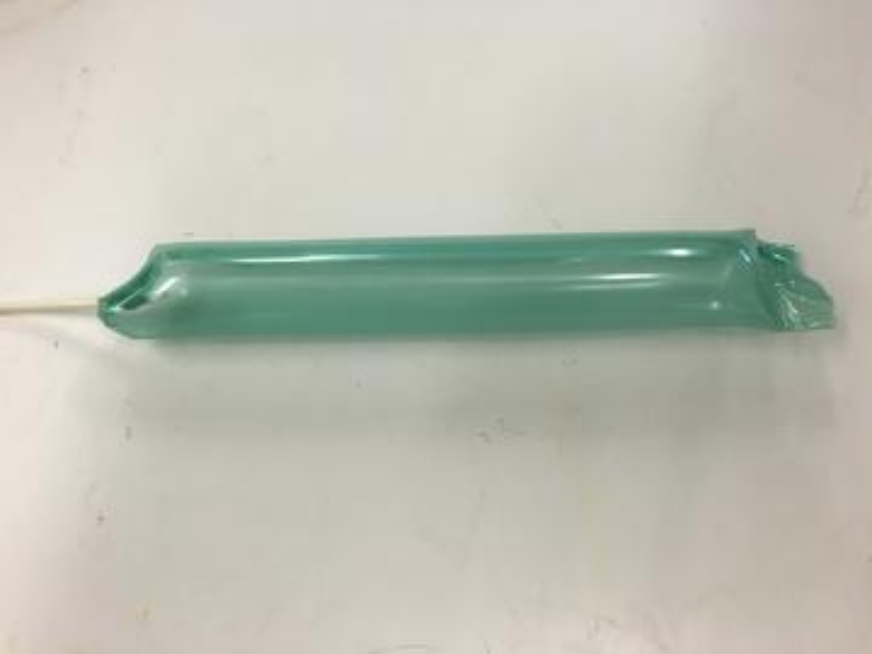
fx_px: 731
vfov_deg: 48.2
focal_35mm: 29
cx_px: 436
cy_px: 327
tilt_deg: -76.0
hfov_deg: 61.7
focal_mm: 4.15
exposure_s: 1/30
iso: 50
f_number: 2.2
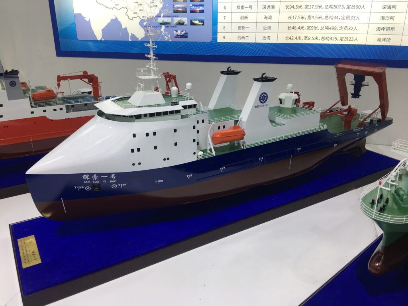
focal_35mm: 29
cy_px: 153
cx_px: 204
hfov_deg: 61.7
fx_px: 342
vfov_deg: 48.2
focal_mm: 4.15
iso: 25
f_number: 2.2
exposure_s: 1/50
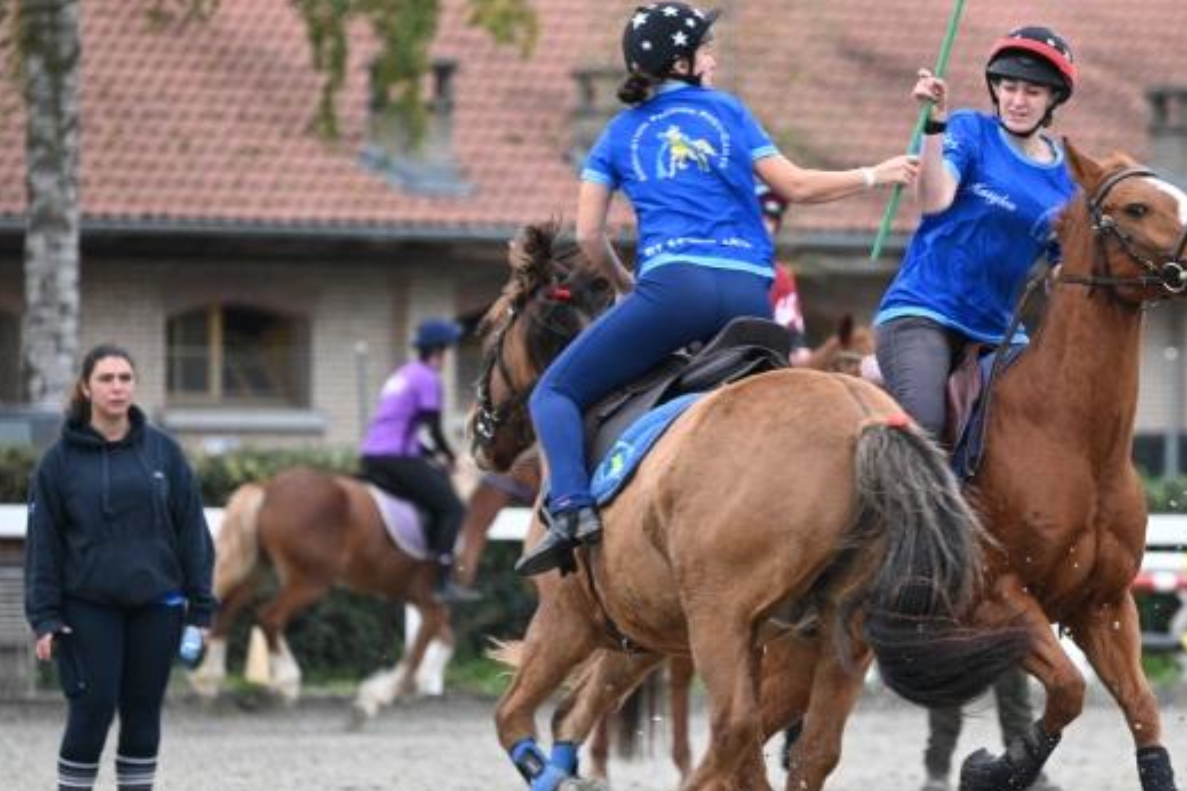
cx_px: 899
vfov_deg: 3.7
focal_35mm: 370
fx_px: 12199
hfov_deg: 5.6
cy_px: 389
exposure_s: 1/800
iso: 3600
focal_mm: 240
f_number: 5
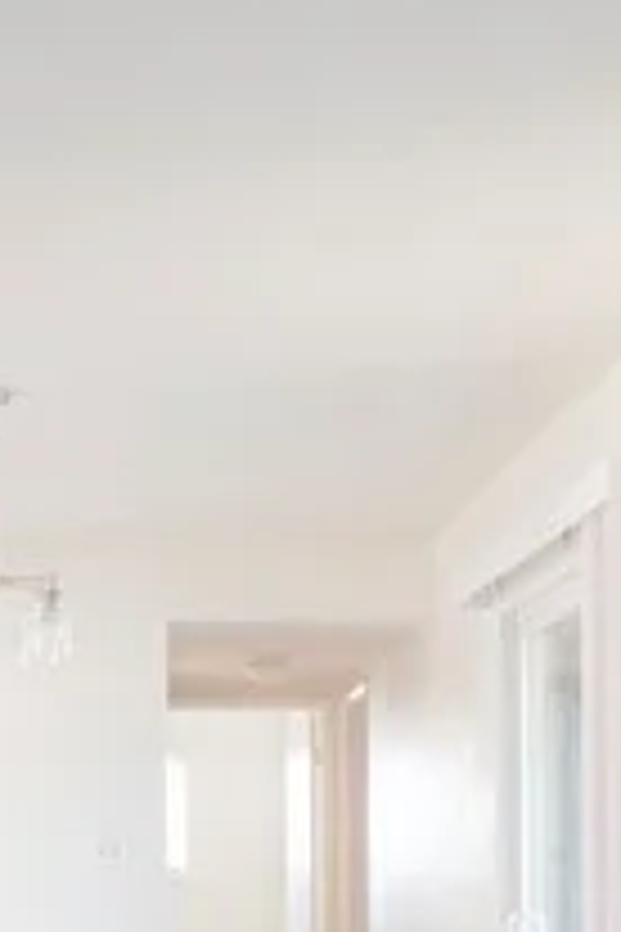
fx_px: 2173
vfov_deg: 22.9
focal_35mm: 84
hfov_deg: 15.9
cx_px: -36
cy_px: 1011
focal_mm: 16
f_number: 8
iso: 800
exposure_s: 1/40
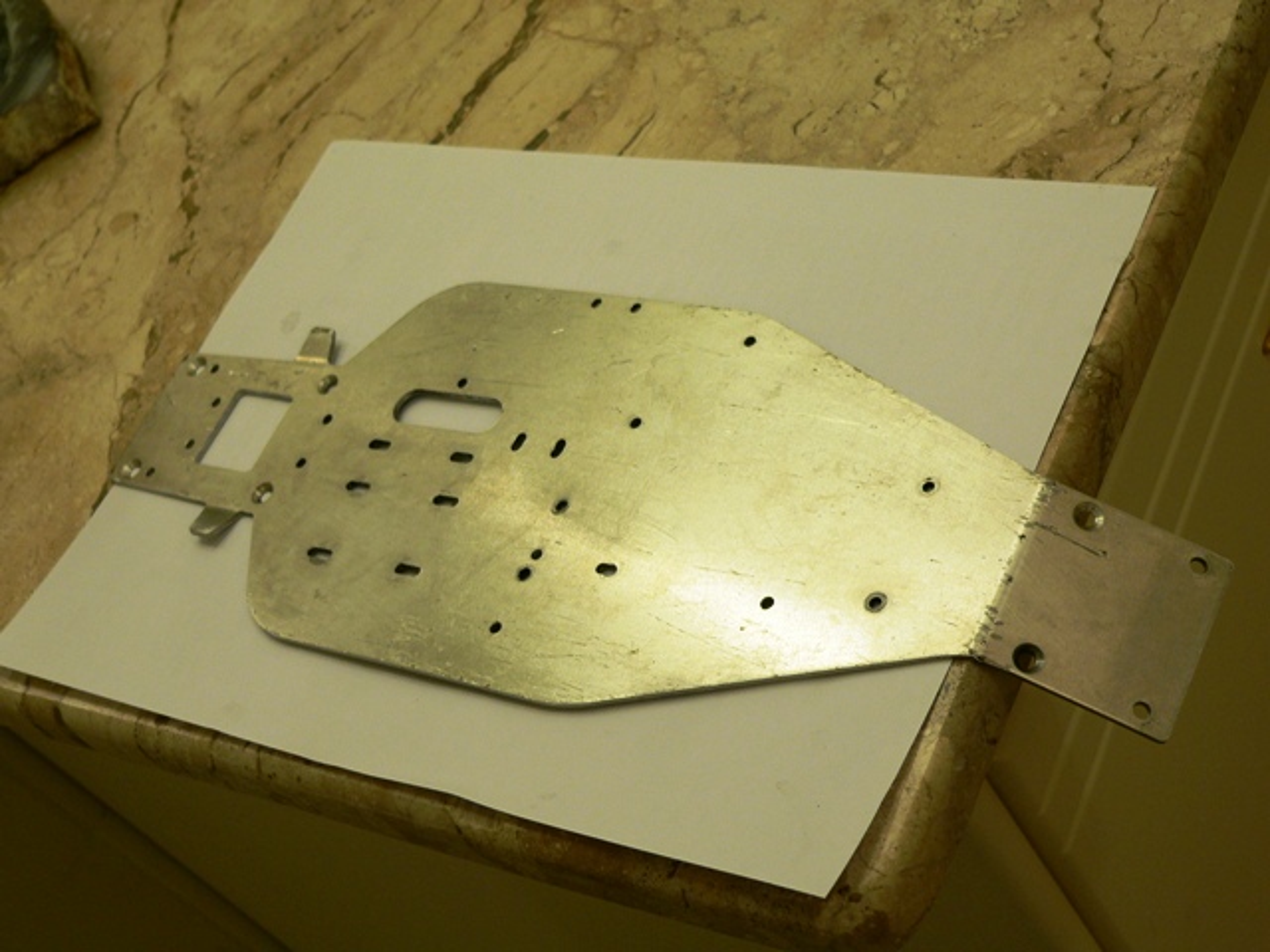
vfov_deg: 25.2
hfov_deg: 33.2
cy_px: 476
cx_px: 635
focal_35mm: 58
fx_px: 2128
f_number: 2.8
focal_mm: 9.6
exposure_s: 1/40
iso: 100
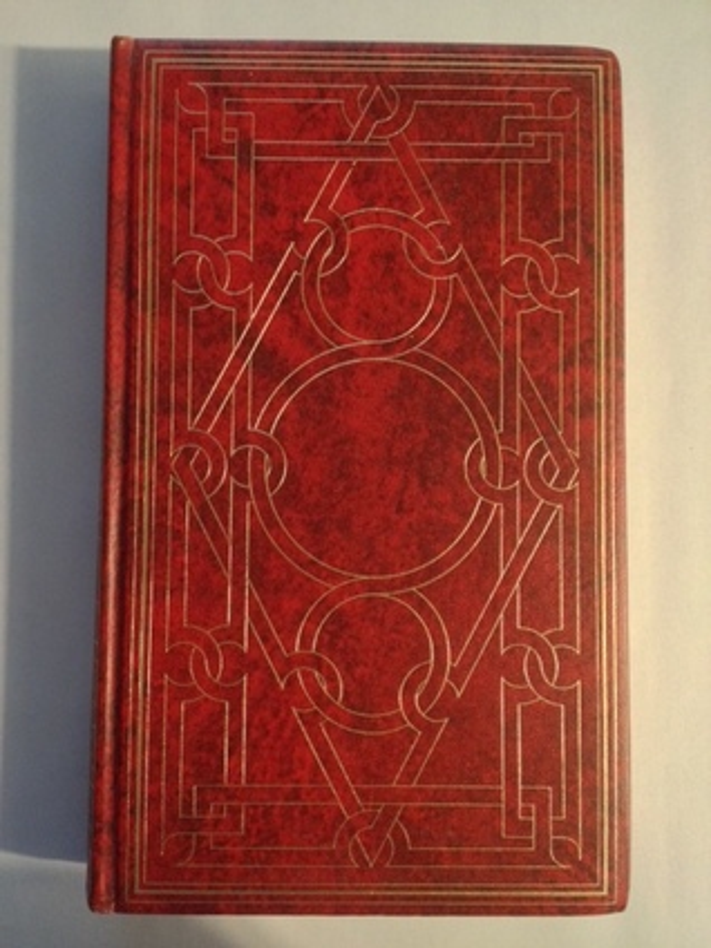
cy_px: 474
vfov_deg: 52.6
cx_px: 356
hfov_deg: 40.7
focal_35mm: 35
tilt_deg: -87.3
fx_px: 959
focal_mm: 4.28
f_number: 2.4
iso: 320
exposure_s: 1/20
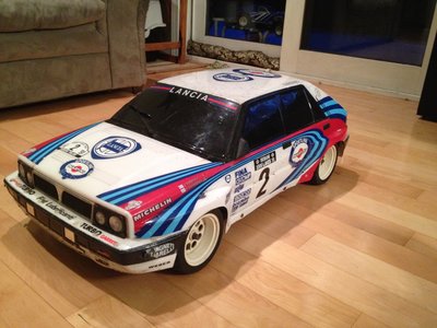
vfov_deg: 40.7
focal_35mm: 35
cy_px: 164
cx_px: 218
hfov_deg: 52.6
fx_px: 442
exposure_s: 1/20
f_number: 2.4
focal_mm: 4.28
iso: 400
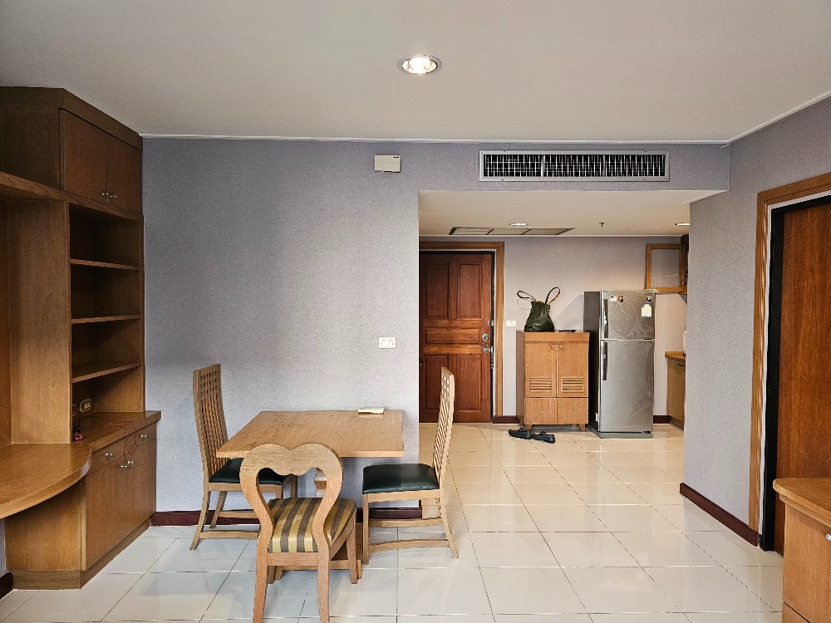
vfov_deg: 58.9
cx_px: 416
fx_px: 552
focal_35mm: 23
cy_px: 312
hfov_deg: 73.9
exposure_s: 1/100
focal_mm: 6.3
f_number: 1.7
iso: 400
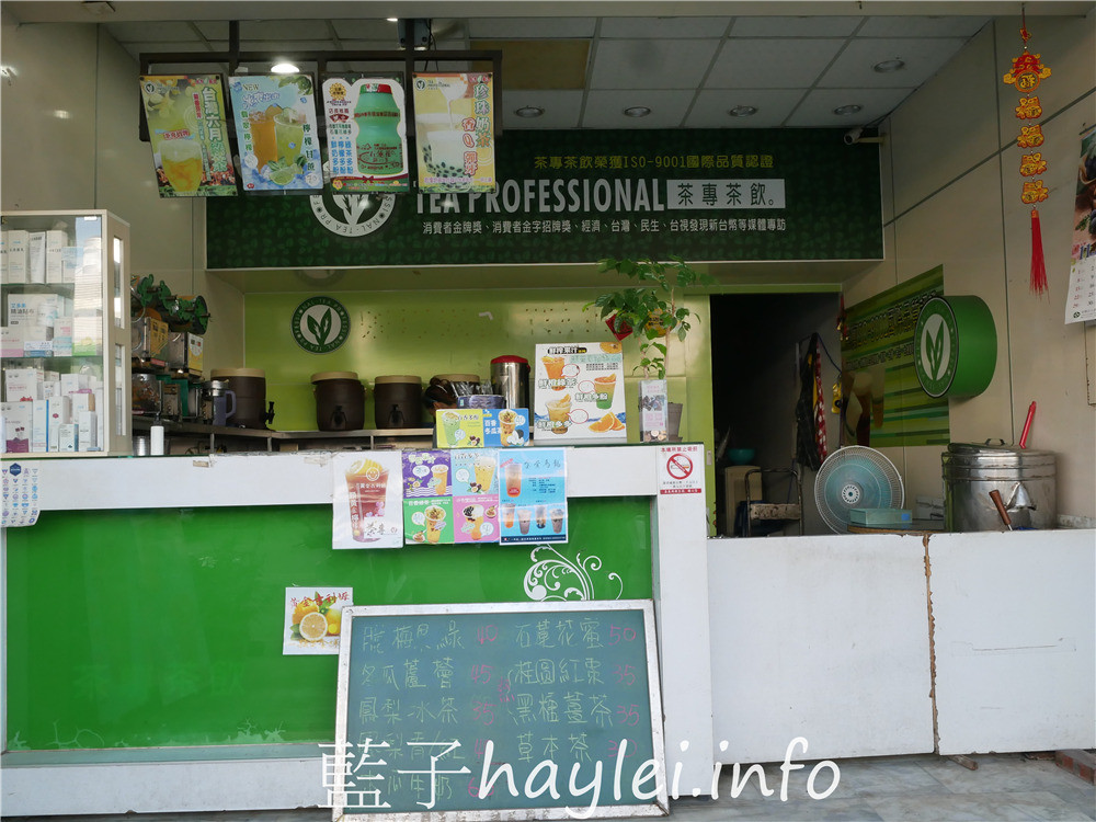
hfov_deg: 60.0
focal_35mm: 30
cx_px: 548
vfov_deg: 46.8
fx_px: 950
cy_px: 411
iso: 640
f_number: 10
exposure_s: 1/60
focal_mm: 15
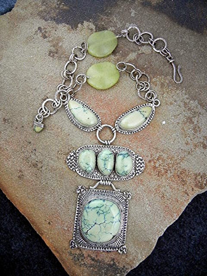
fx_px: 239
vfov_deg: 60.0
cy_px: 138
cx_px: 104
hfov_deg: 46.8
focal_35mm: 30
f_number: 3.5
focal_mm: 5.4
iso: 400
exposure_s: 1/29.6
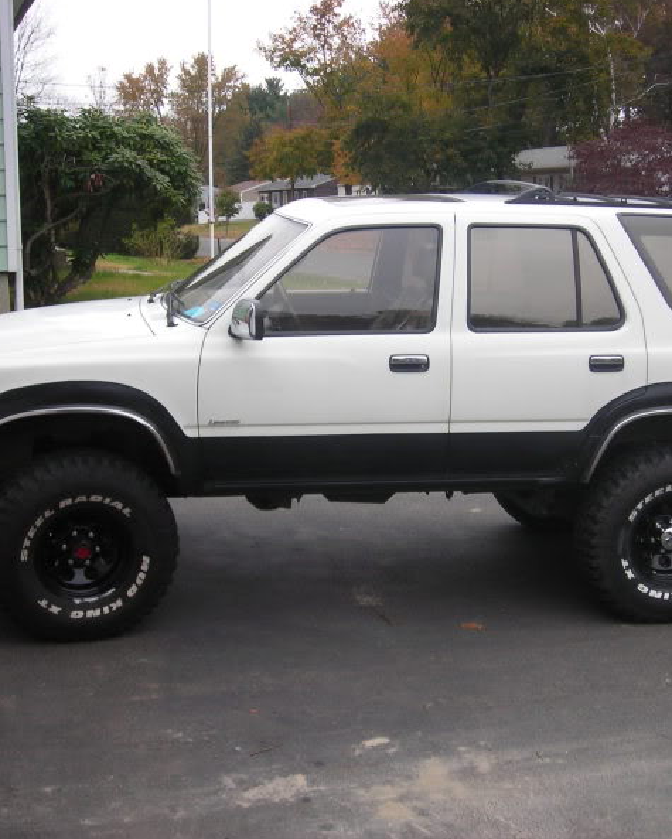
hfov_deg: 30.2
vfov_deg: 37.3
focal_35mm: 50
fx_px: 1242
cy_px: 417
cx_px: 385
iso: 50
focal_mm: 6.3
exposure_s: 1/87.8
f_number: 3.2
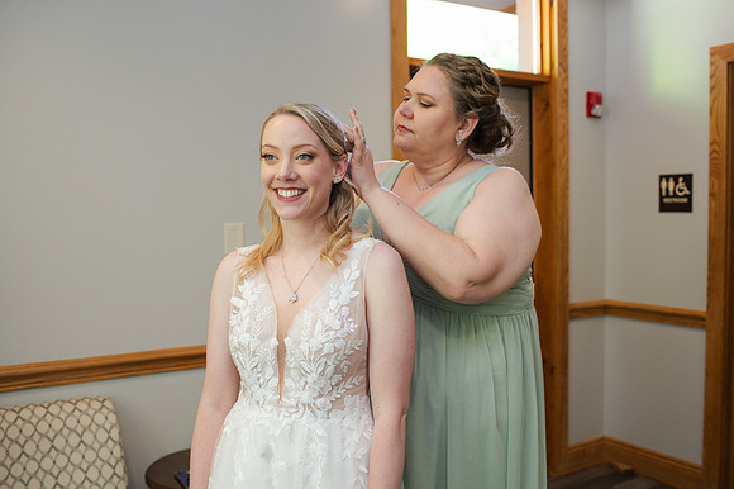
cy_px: 244
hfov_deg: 54.5
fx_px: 713
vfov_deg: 37.8
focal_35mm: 35
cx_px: 367
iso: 800
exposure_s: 1/160
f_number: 3.2
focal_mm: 35
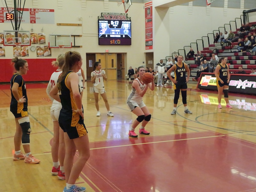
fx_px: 370
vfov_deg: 29.1
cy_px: 96
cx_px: 128
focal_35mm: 50
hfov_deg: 38.2
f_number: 5
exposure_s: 1/800
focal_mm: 25
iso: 12800
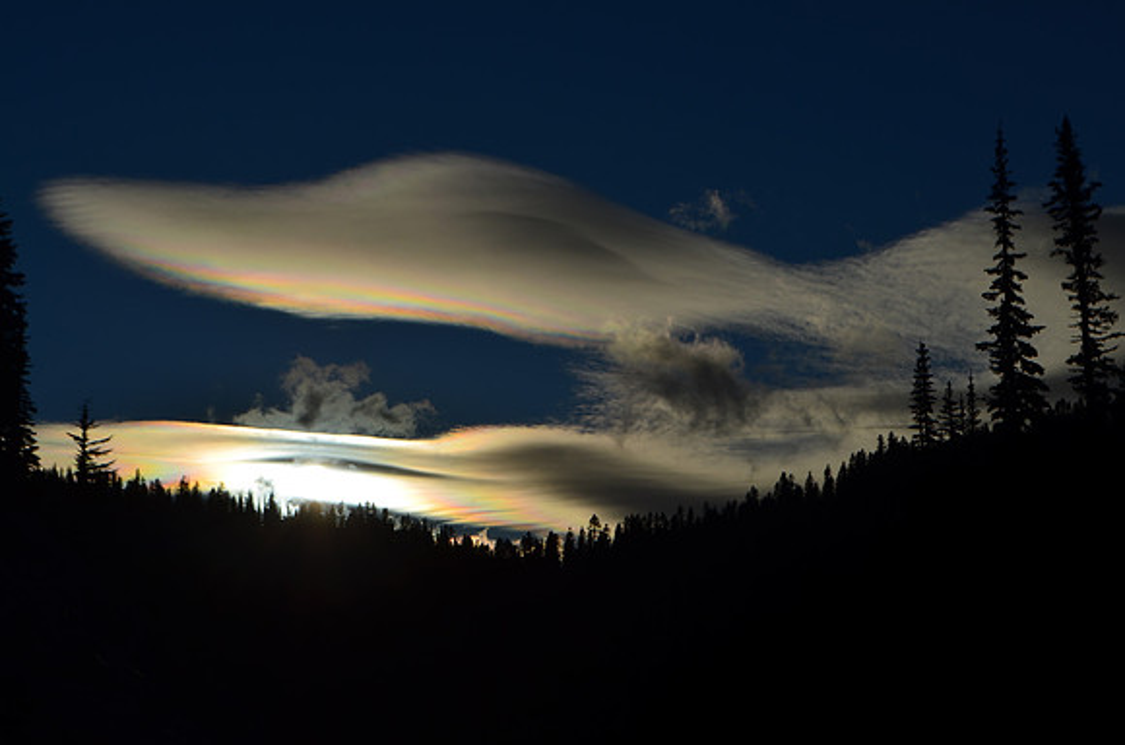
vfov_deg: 16.5
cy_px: 372
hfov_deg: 24.7
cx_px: 562
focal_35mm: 82
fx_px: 2572
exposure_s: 1/640
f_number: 14
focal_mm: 55
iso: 100
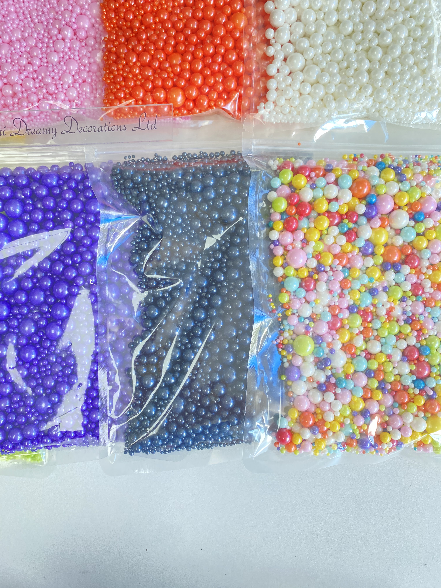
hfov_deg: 53.1
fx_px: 442
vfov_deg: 67.3
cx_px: 220
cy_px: 294
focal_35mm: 26
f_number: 1.8
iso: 100
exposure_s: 1/121
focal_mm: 4.25
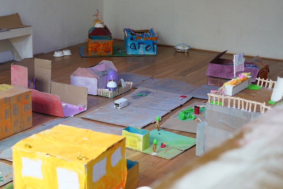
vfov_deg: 20.3
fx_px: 527
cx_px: 115
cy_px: 82
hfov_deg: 30.0
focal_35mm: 67
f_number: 3.5
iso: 1600
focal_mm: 50
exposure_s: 1/160
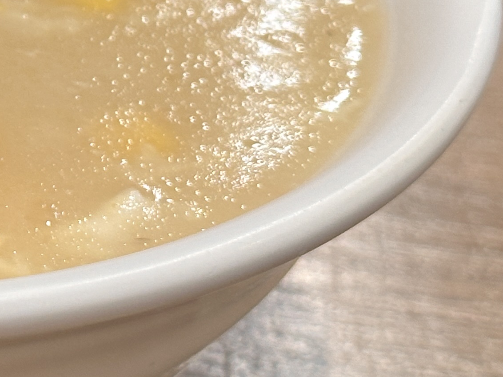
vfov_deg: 8.6
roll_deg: -3.1
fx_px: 2485
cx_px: -196
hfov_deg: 11.2
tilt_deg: -29.6
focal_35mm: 171
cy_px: 16
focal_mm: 6.86
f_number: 1.78
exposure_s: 1/60
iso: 100
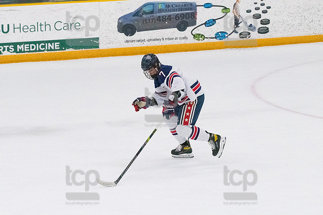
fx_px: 2018
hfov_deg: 9.2
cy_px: 108
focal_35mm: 225
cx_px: 162
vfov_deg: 6.1
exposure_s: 1/1600
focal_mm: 150
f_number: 5
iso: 8000
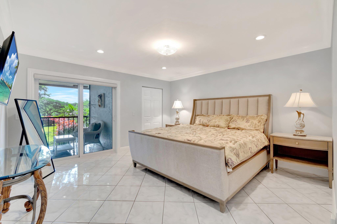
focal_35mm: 15
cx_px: 168
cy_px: 112
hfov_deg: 100.4
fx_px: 140
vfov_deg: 77.3
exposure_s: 1/25
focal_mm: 10
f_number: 8
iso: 1000
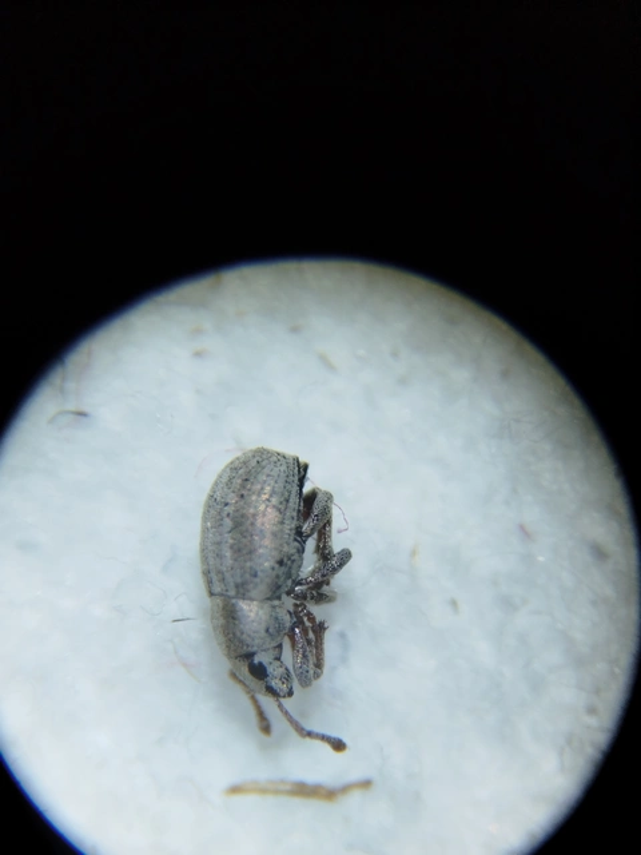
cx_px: 320
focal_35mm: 43
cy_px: 428
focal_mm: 5.31
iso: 160
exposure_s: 1/33
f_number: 1.7
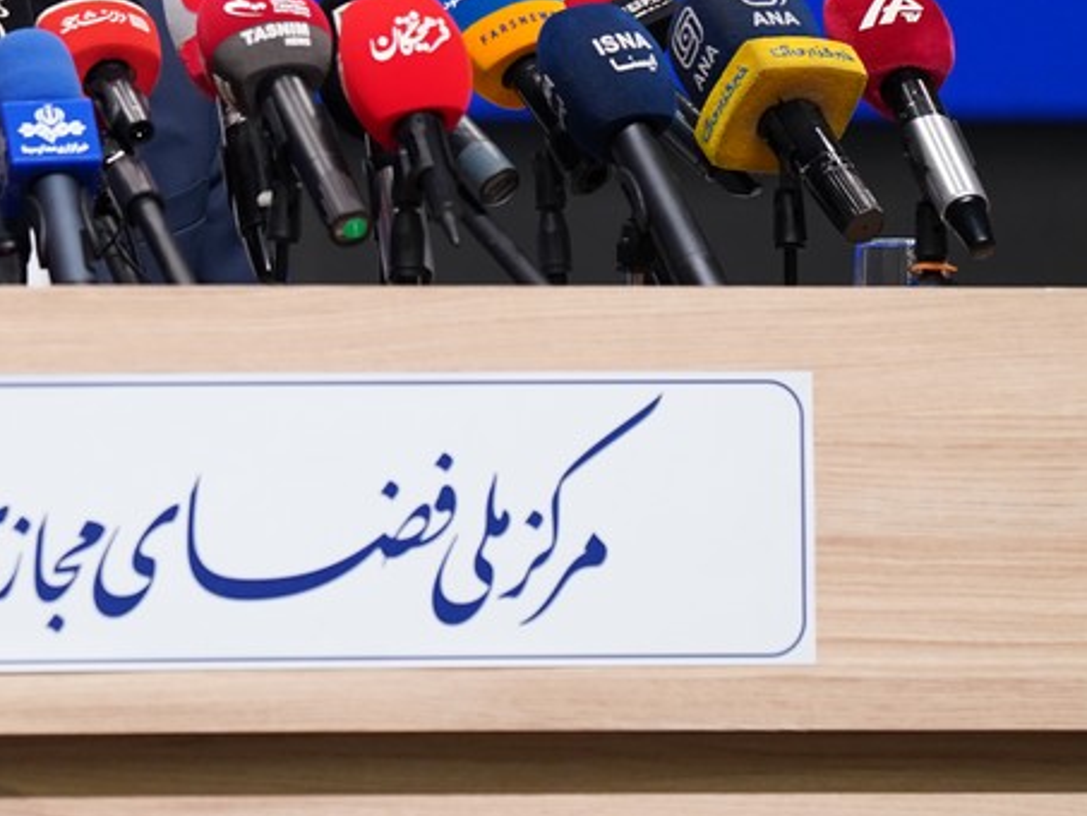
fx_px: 15988
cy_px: 103
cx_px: 209
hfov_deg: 3.9
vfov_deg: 2.9
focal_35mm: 509
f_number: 2.8
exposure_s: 1/160
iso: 1250
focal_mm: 200
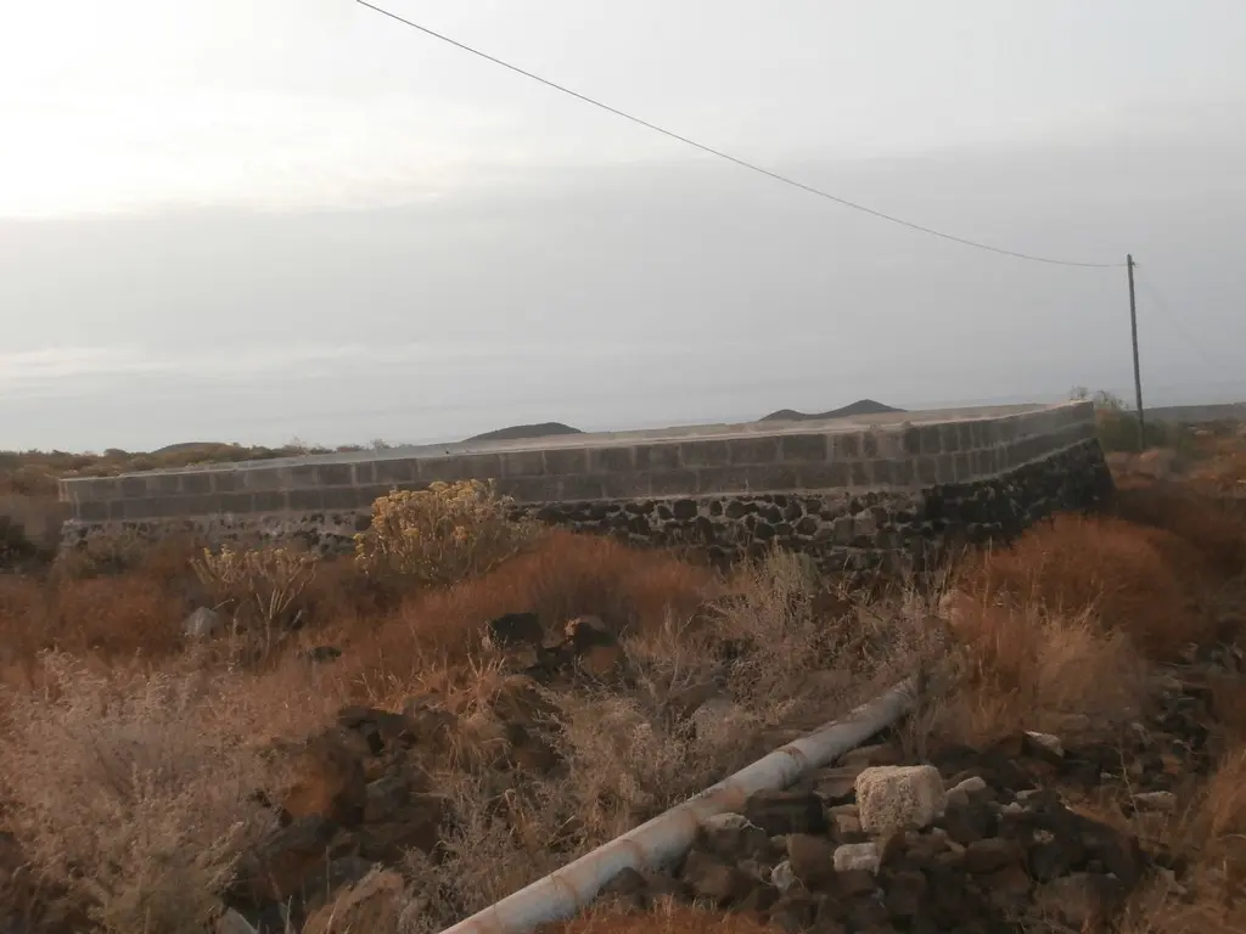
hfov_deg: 49.0
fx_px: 1368
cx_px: 623
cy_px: 467
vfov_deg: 37.7
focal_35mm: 38
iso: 400
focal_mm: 6.67
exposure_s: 1/500
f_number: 3.9
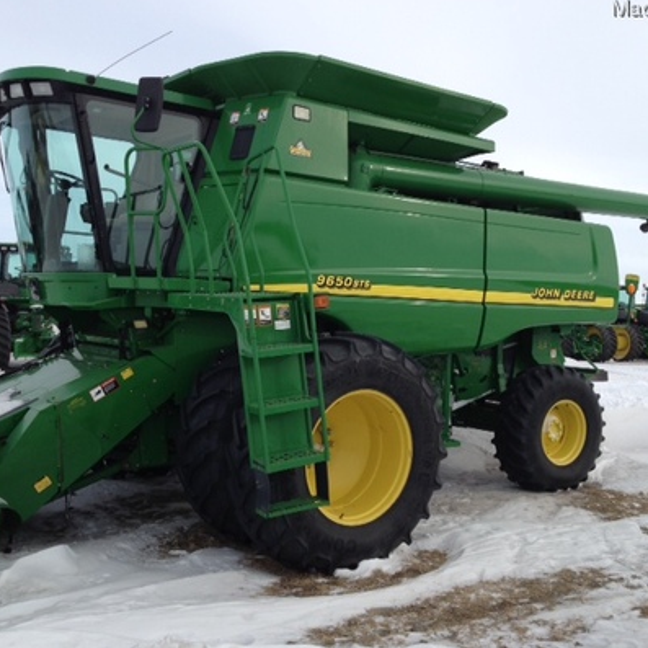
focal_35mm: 40
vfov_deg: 41.9
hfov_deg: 41.8
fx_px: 847
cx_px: 362
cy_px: 318
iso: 50
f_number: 2.4
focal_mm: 4.13
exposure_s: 1/1205
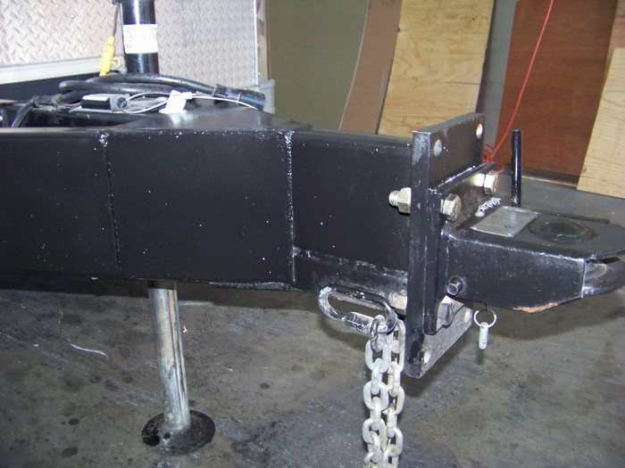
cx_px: 312
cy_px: 234
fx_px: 650
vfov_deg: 39.7
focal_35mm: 36
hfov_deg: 51.4
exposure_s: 1/30
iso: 200
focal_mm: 5.85
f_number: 2.8
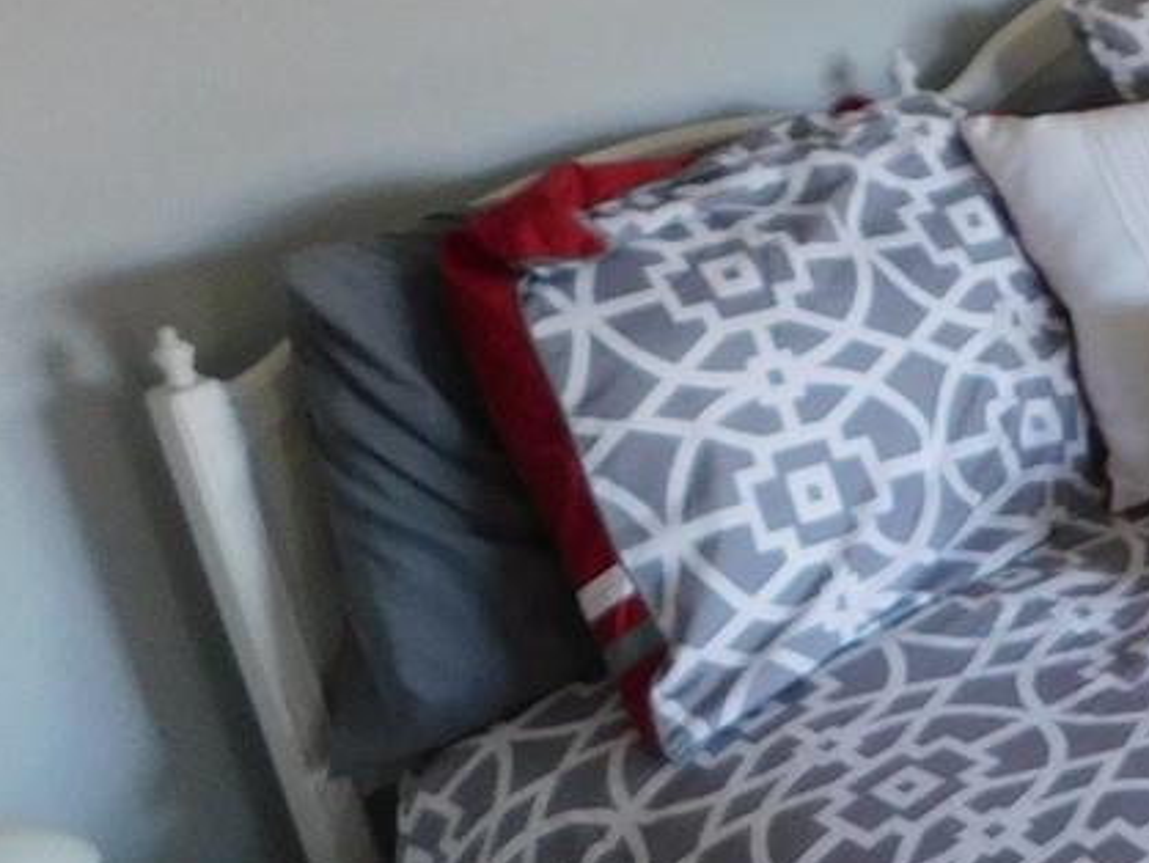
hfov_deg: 17.7
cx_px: 2089
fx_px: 2923
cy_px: 264
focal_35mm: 88
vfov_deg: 16.7
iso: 220
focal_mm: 4
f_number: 3
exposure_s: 1/30
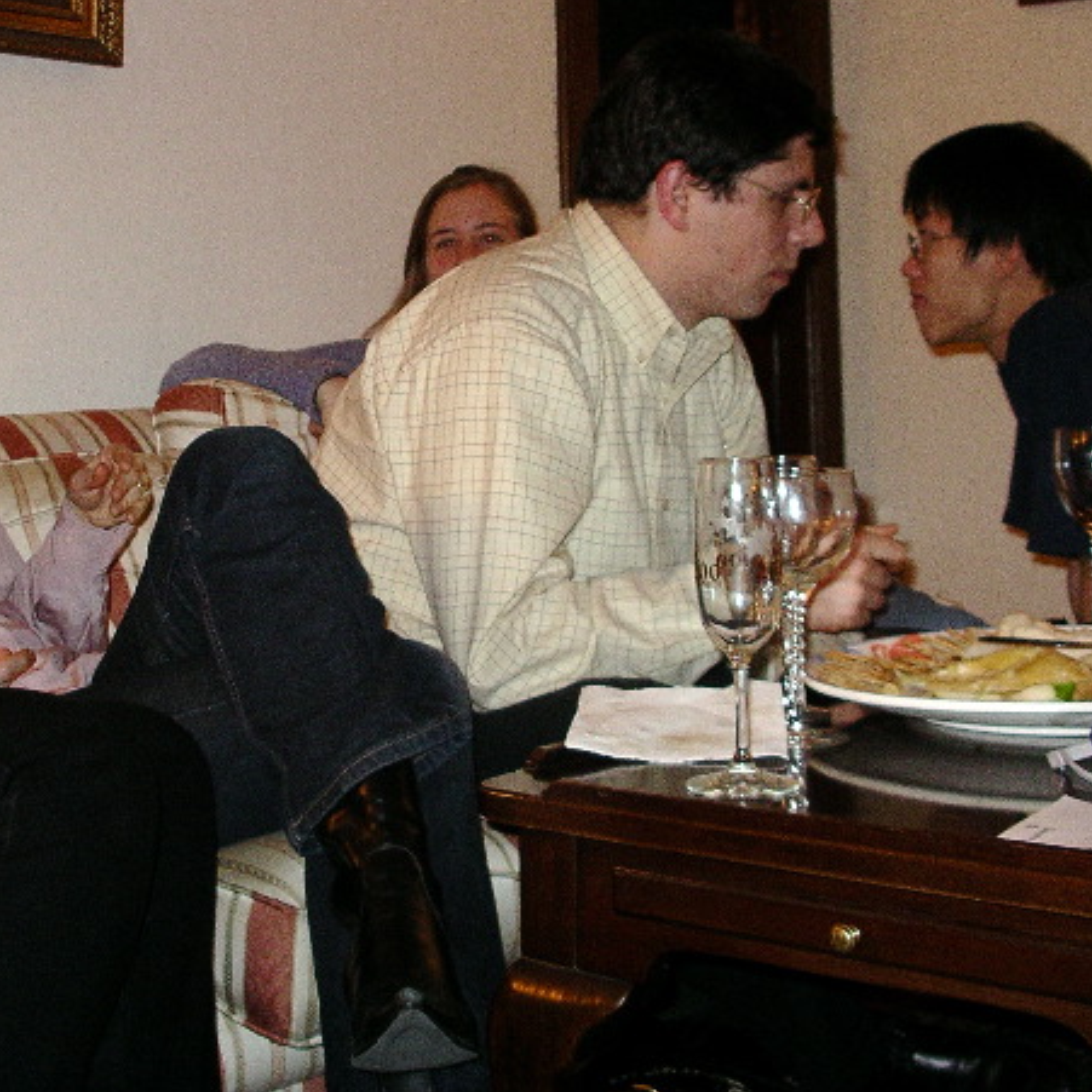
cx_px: 366
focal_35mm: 58
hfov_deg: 29.4
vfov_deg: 29.4
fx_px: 2070
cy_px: 368
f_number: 2.8
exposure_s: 1/40
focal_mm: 7.8
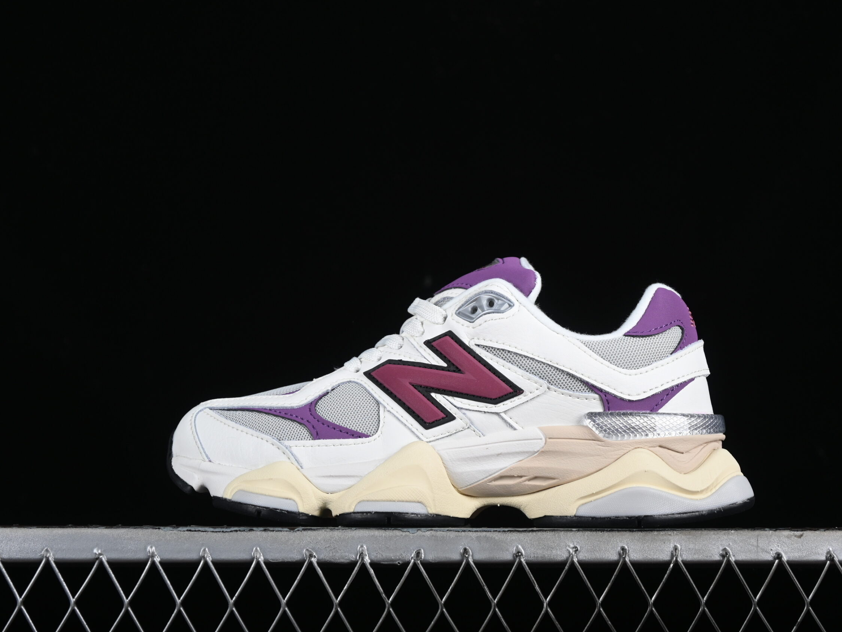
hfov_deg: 23.8
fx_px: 1995
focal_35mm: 82
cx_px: 419
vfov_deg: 18.0
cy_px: 315
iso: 160
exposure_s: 1/200
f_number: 6.3
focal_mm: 50
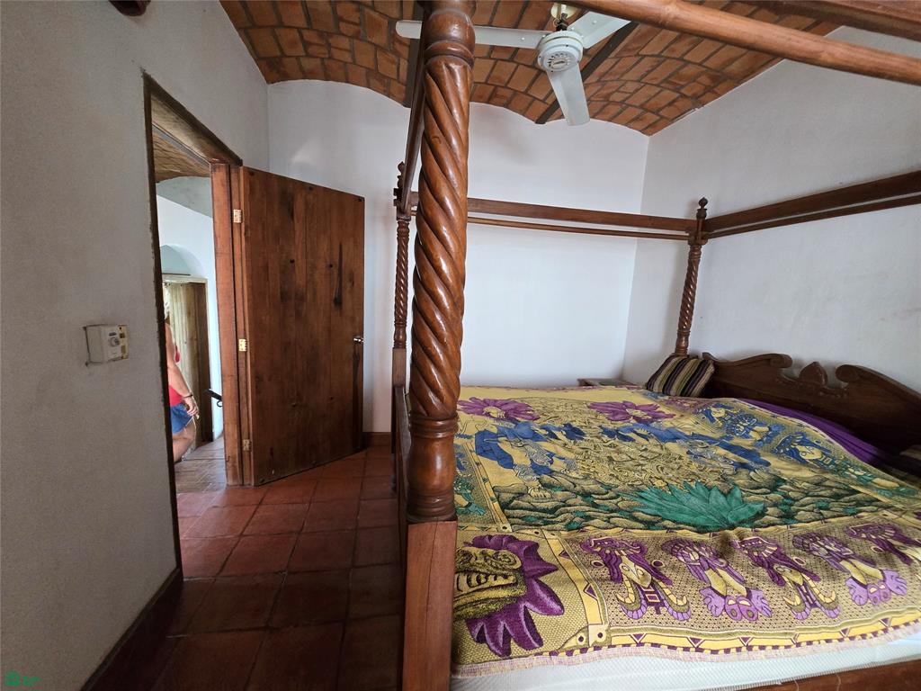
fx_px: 346
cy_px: 346
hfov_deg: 106.2
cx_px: 460
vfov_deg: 89.9
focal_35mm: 13
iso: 800
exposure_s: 1/60
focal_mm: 2.2
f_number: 2.2
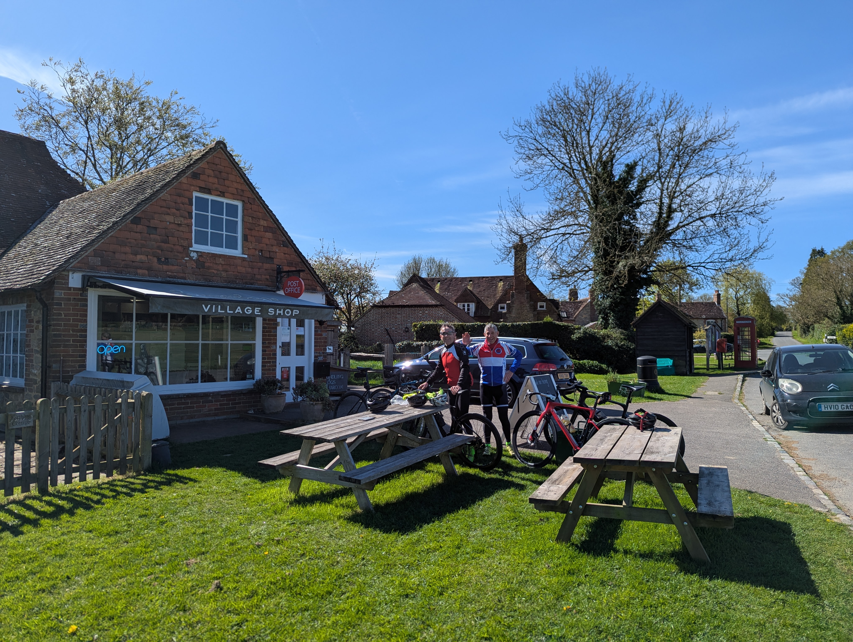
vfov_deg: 56.9
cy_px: 321
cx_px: 426
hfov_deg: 71.5
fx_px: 592
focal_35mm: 24
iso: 46
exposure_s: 1/2309
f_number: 1.85
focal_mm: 6.81
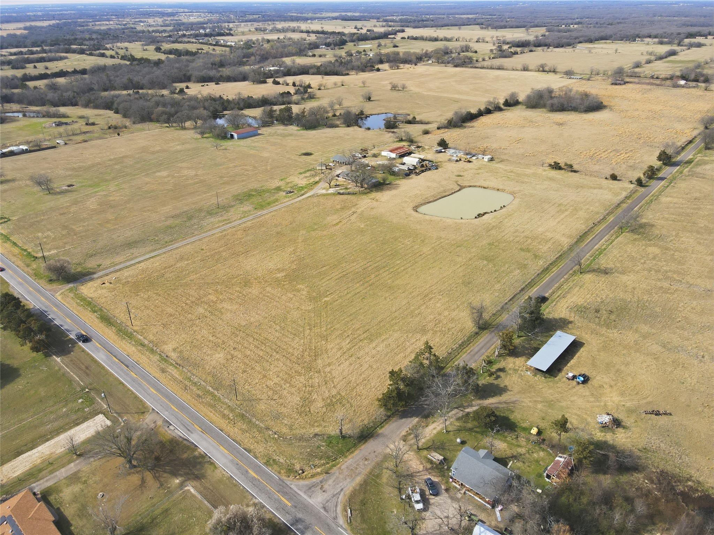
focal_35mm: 24
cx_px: 357
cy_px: 268
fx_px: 495
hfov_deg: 71.6
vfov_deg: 56.8
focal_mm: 4.5
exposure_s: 1/400
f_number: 2.8
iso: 100
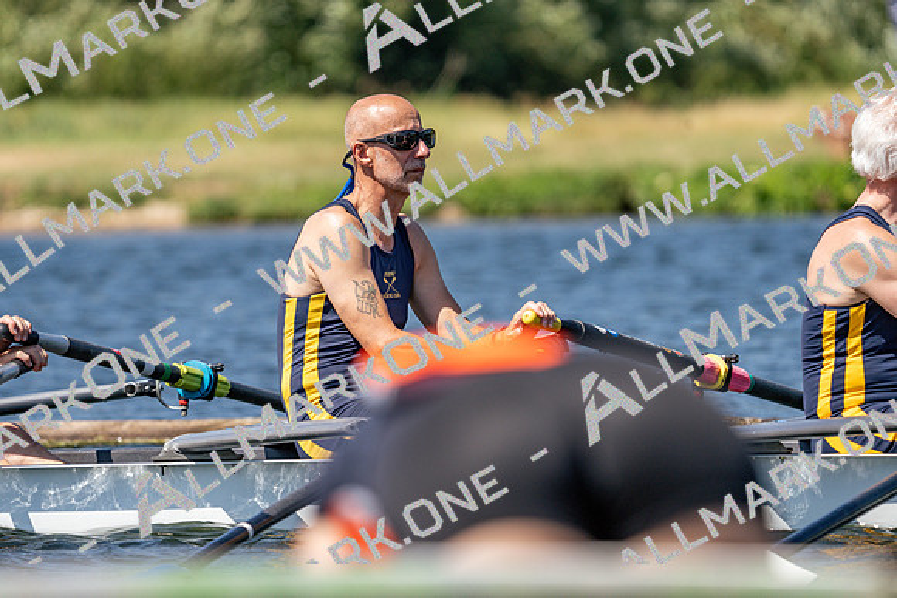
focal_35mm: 379
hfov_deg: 5.4
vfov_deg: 3.6
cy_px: 299
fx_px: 9445
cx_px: 448
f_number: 6.3
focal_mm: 379
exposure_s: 1/2000
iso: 320
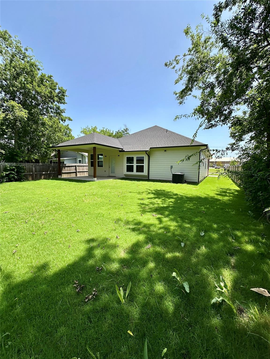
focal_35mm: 14
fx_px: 146
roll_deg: -1.5
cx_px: 135
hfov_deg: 85.7
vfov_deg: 102.1
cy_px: 180
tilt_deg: -5.8
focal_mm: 2.22
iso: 50
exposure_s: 1/1233
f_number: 2.2
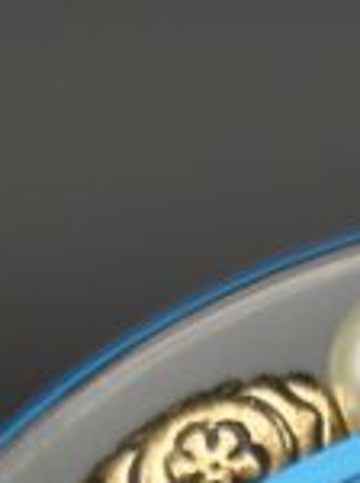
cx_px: 630
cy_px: 1633
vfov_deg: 8.7
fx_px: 2378
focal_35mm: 171
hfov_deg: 8.4
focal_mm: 4.68
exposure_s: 1/120
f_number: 1.7
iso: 130
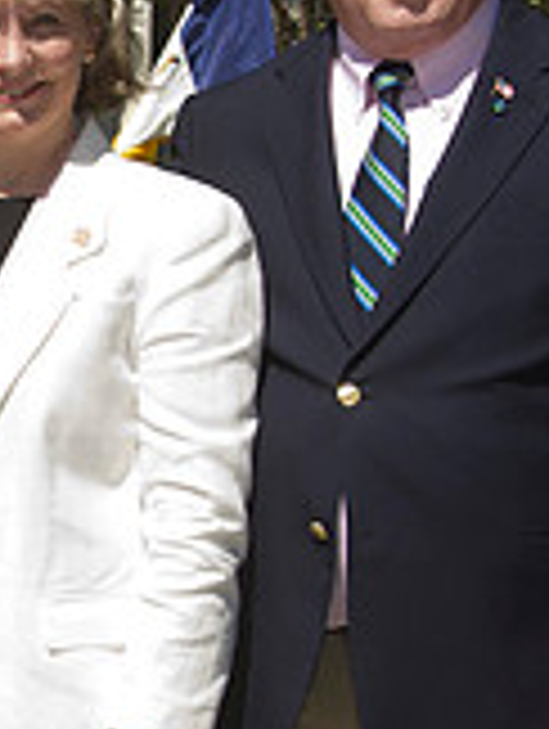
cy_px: 423
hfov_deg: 12.8
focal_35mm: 110
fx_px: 2320
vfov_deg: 17.8
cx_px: -266
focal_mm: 32
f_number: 8
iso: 200
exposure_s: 1/250
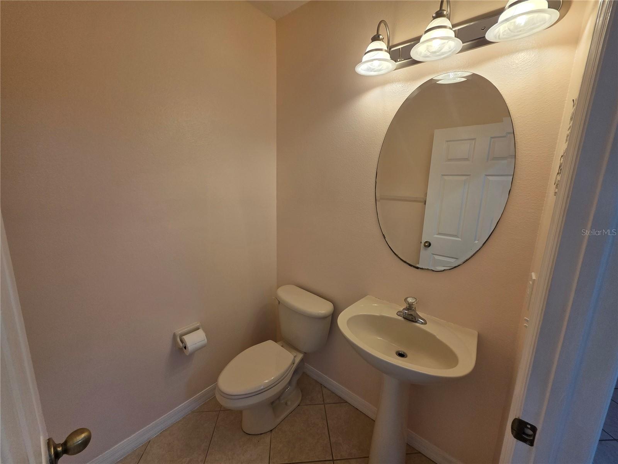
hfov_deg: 106.2
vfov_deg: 89.9
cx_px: 309
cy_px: 232
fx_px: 232
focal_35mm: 13
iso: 80
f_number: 1.9
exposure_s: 1/120
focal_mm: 2.2
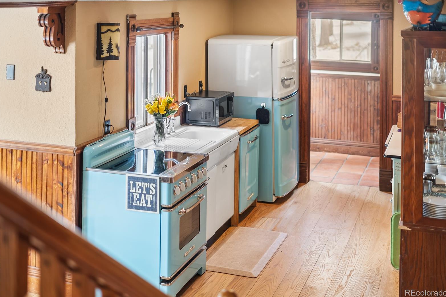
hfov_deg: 38.9
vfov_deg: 26.5
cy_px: 147
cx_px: 223
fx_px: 632
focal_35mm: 51
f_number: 1.8
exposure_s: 1/10
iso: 200
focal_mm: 50
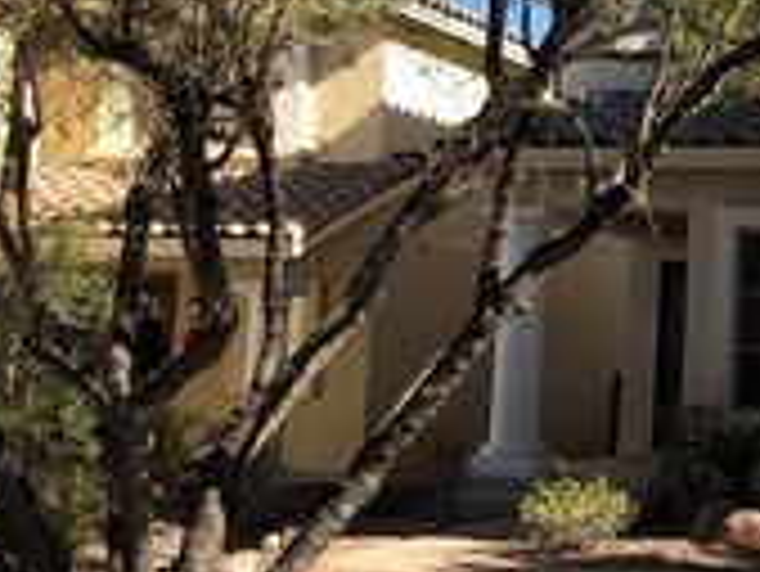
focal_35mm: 83
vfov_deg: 17.8
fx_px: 1824
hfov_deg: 21.3
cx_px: 985
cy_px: 205
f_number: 1.8
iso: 20
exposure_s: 1/1043
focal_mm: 3.99
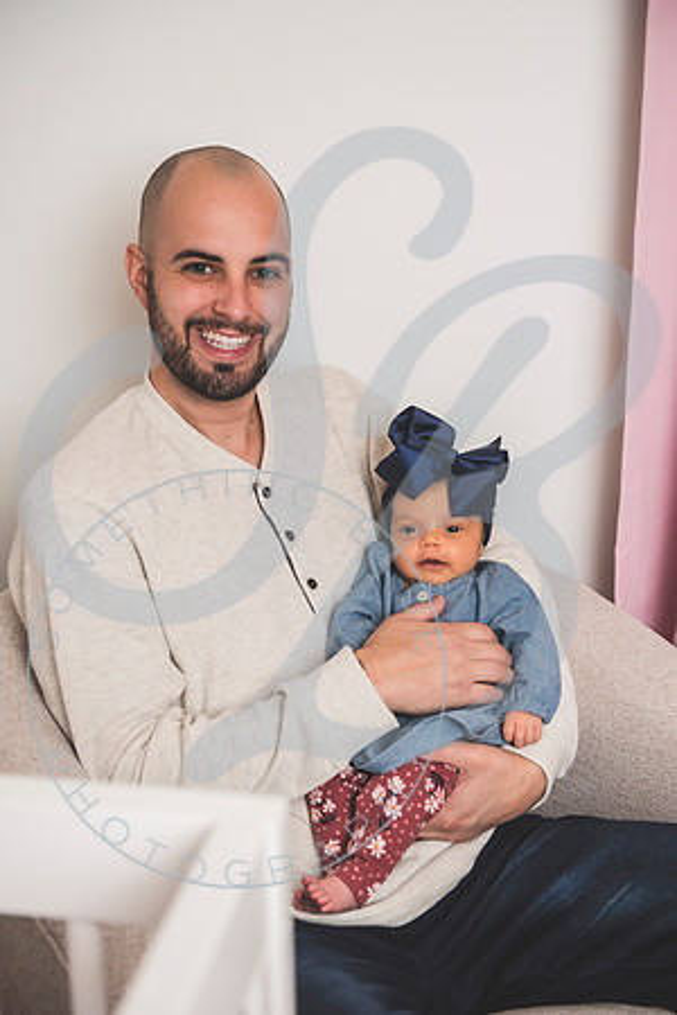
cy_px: 508
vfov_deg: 36.2
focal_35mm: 55
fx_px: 1551
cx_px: 338
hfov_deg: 24.6
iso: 200
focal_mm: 55
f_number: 3.5
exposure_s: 1/125
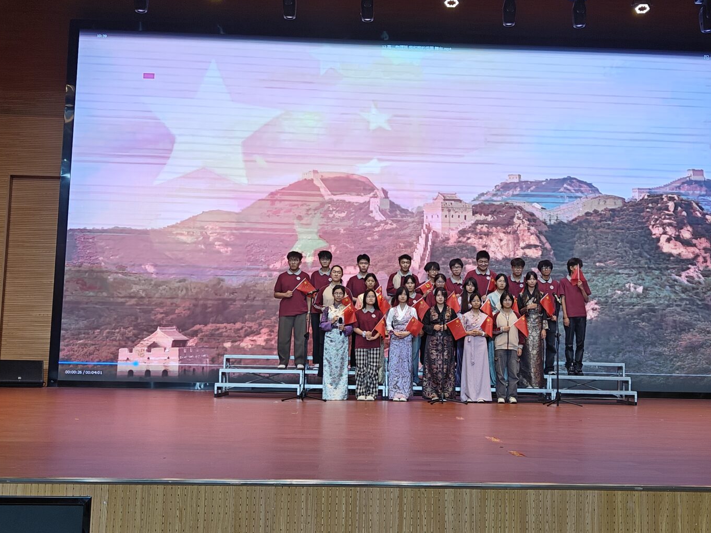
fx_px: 924
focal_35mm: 45
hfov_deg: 42.0
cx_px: 401
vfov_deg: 32.2
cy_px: 247
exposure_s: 1/137
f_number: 1.8
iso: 50
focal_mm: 5.59
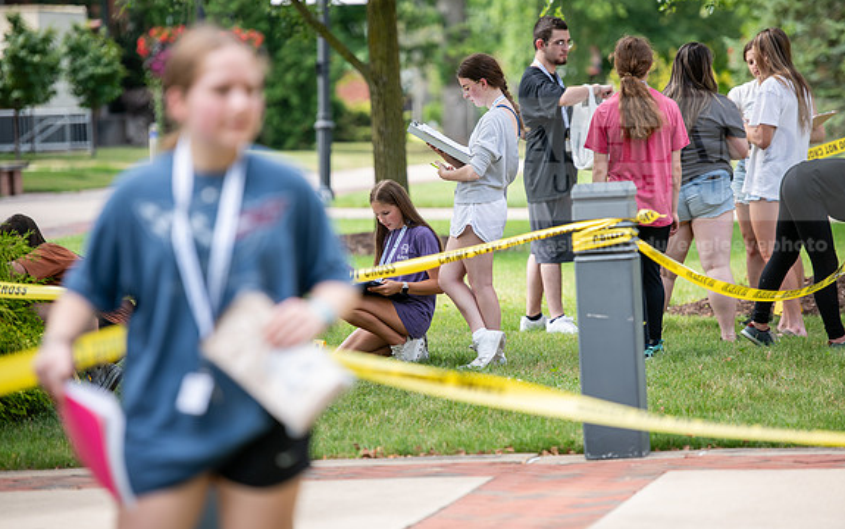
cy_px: 276
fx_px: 4262
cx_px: 423
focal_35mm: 185
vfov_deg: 7.1
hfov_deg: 11.3
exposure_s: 1/400
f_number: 3.2
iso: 200
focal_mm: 180
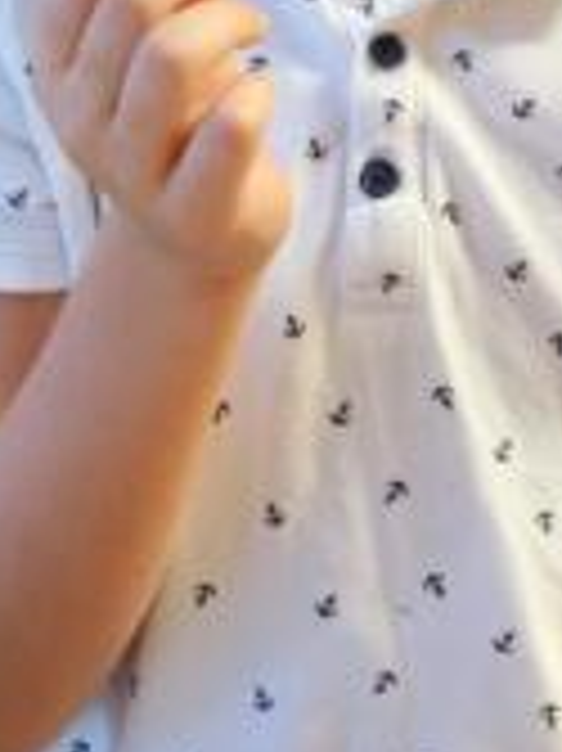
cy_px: -122
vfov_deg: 22.5
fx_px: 1756
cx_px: 470
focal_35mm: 81
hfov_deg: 18.0
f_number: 1.9
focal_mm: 6.67
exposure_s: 1/33
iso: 640
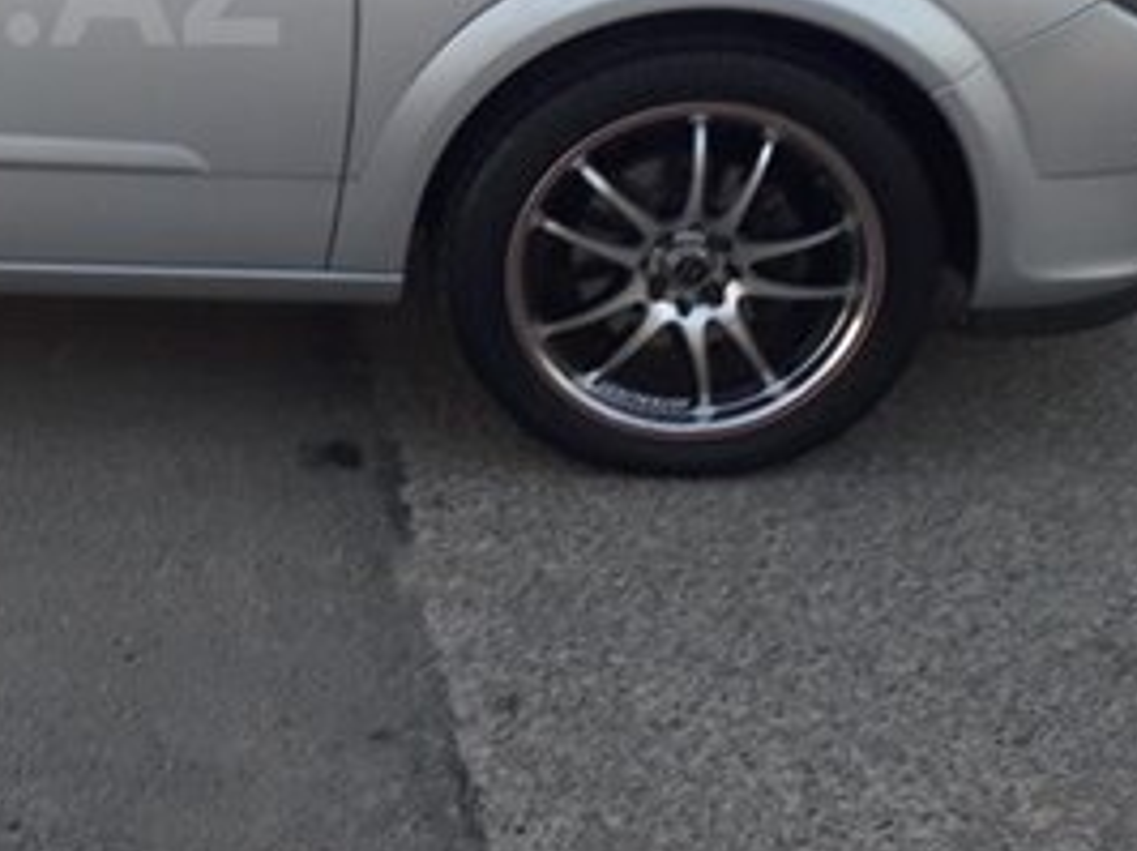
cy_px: -19
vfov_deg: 21.1
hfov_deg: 26.4
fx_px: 2199
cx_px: -158
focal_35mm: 67
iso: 40
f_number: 1.9
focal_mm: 3.6
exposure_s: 1/50
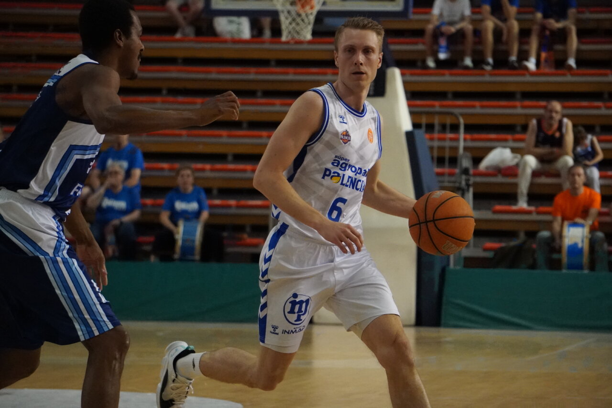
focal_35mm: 195
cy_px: 204
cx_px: 306
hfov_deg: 10.5
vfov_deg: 7.0
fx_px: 3314
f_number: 5.6
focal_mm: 130
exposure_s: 1/1250
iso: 6400
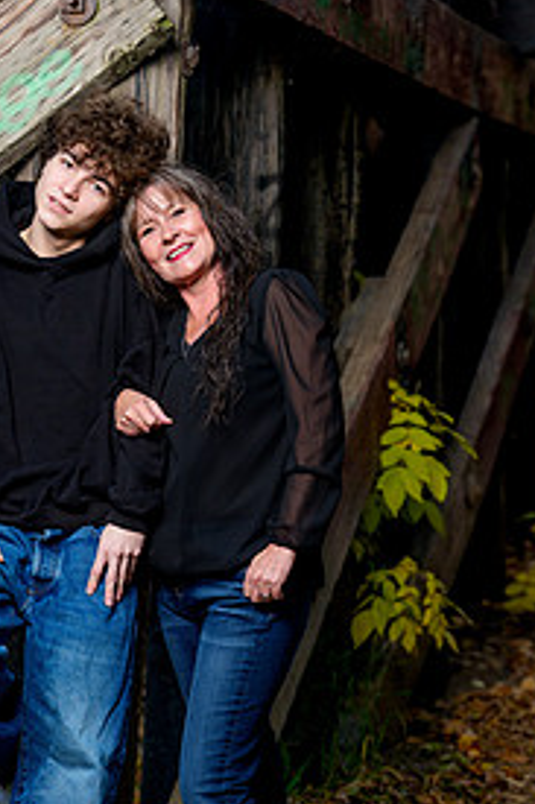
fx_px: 2700
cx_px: 149
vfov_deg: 16.9
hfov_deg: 11.3
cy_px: 558
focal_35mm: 121
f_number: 2.8
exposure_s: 1/200
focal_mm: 74
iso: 250
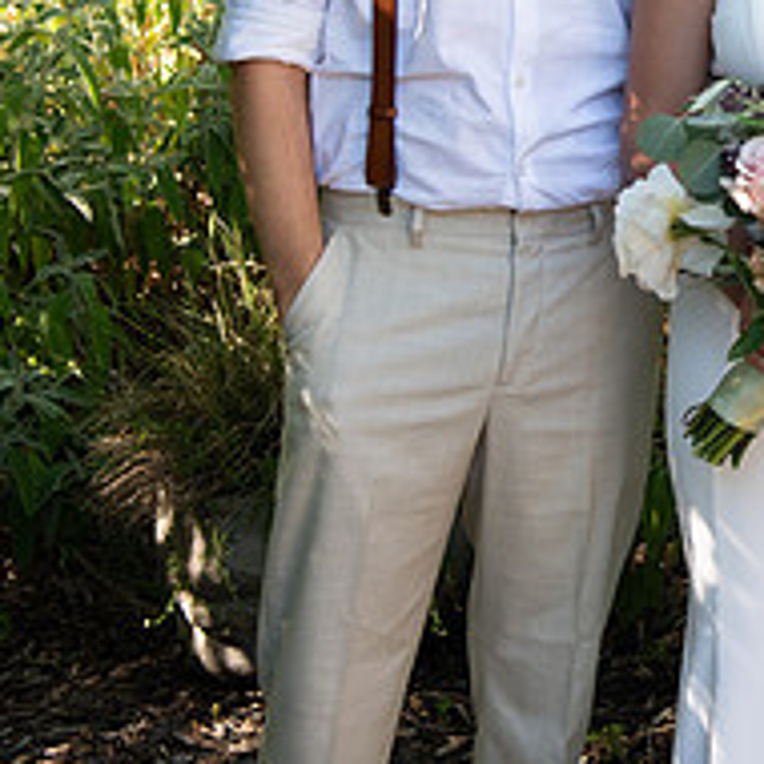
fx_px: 2722
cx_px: 1094
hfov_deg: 15.0
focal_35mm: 109
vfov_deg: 15.8
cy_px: 66
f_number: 4.5
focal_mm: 42
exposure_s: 1/400
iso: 640
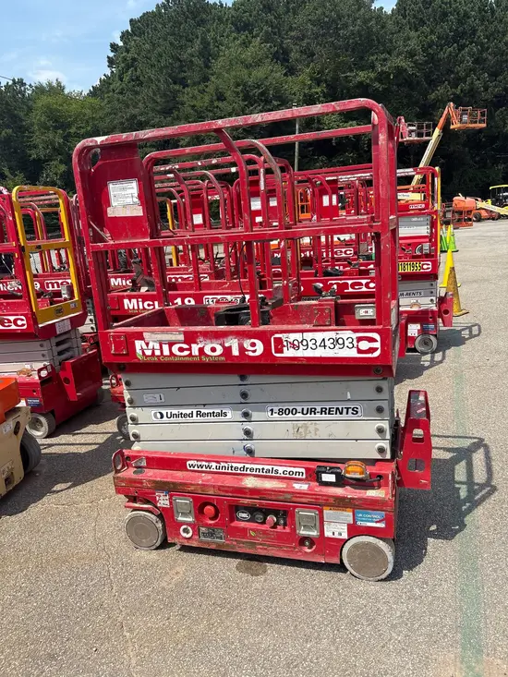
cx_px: 254
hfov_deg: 53.1
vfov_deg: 67.3
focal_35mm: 26
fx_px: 509
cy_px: 338
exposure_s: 1/3125
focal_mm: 5.96
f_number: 1.6
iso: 50
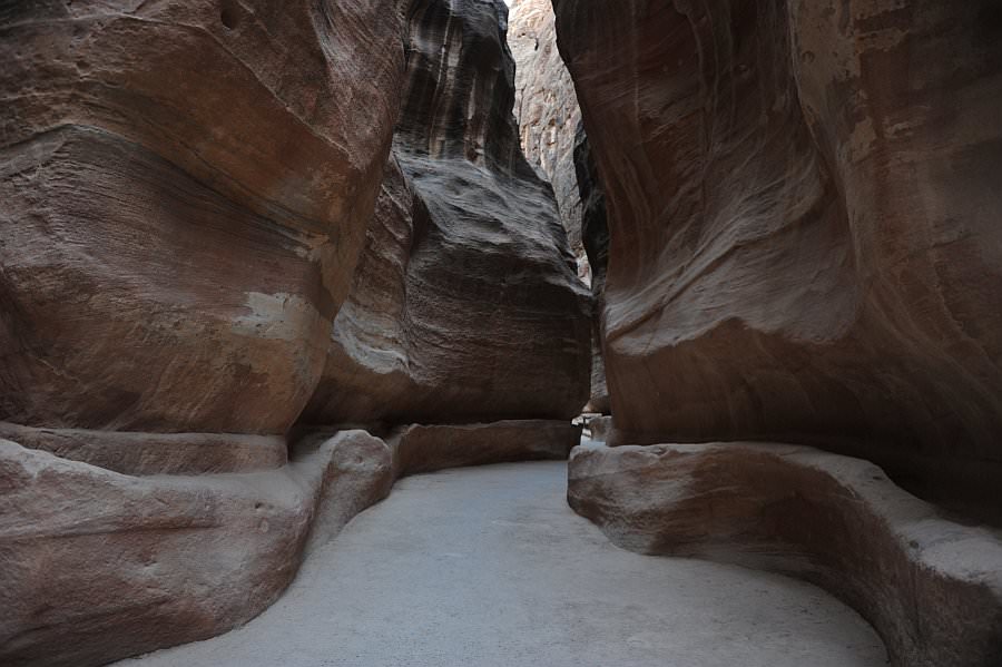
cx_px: 501
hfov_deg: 73.8
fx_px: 668
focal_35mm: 24
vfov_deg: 53.1
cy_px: 334
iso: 1600
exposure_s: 1/80
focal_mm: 24
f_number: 2.8
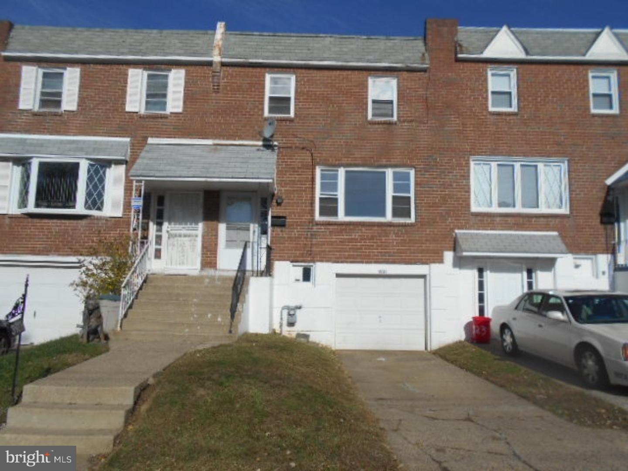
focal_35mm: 26
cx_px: 314
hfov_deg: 67.3
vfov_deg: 53.1
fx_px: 472
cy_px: 236
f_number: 8
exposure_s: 1/400
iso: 80
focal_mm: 4.6
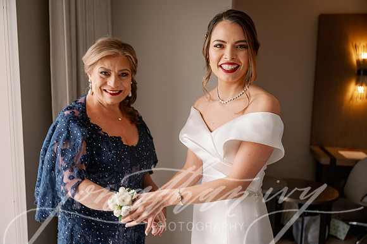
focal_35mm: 34
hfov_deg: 55.1
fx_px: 351
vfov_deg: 38.3
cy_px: 122
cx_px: 184
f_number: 3.2
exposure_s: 1/125
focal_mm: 34.5
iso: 200
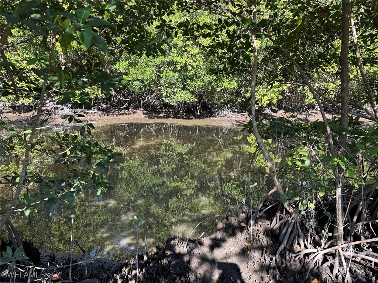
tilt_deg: -12.6
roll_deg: -2.2
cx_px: 189
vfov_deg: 56.8
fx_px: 262
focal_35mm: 24
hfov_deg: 71.6
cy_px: 142
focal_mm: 6.76
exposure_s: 1/387
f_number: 1.78
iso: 80
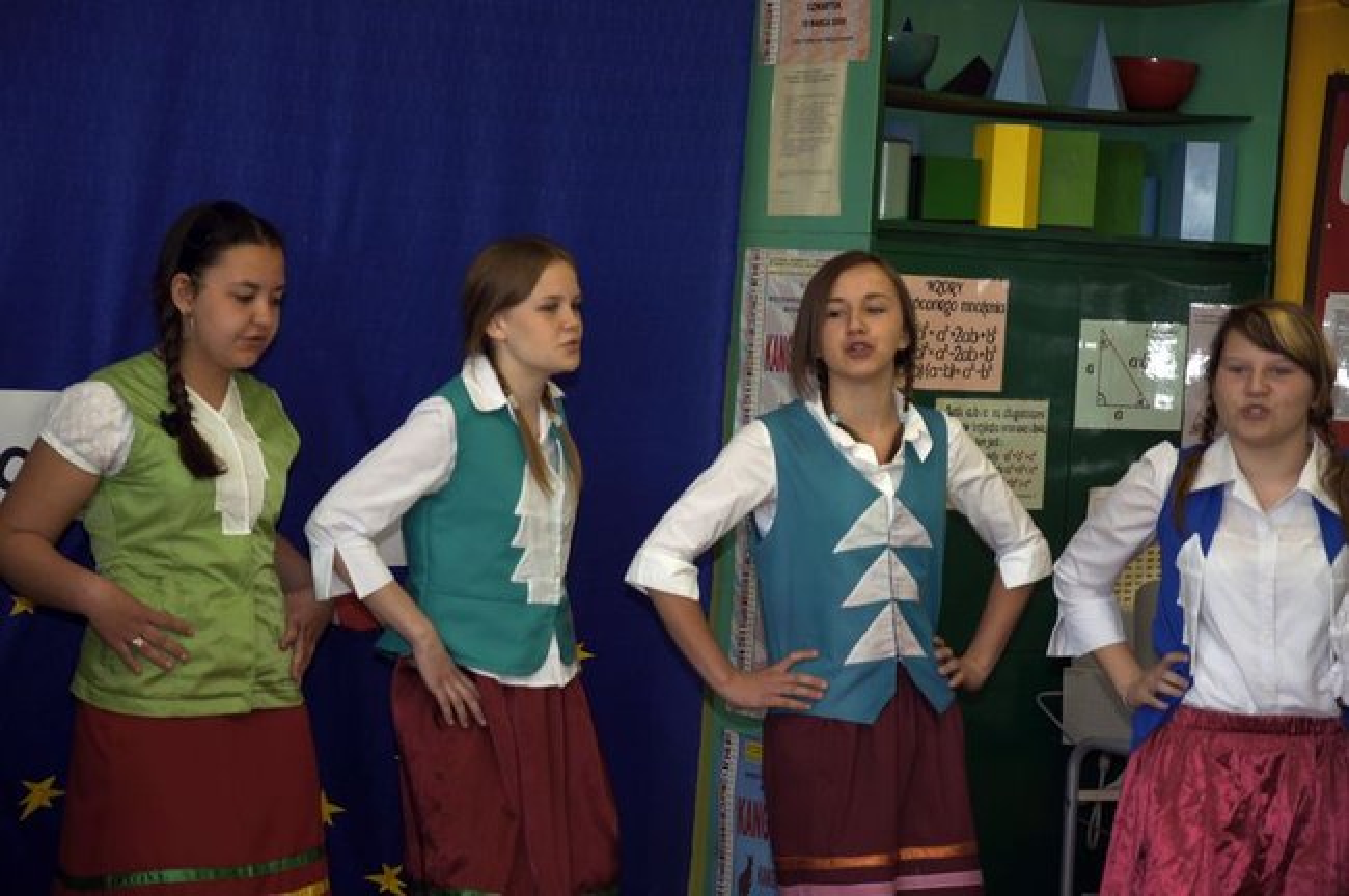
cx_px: 674
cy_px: 448
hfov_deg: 22.6
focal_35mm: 90
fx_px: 3369
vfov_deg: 15.2
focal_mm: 60
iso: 100
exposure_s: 1/100
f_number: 4
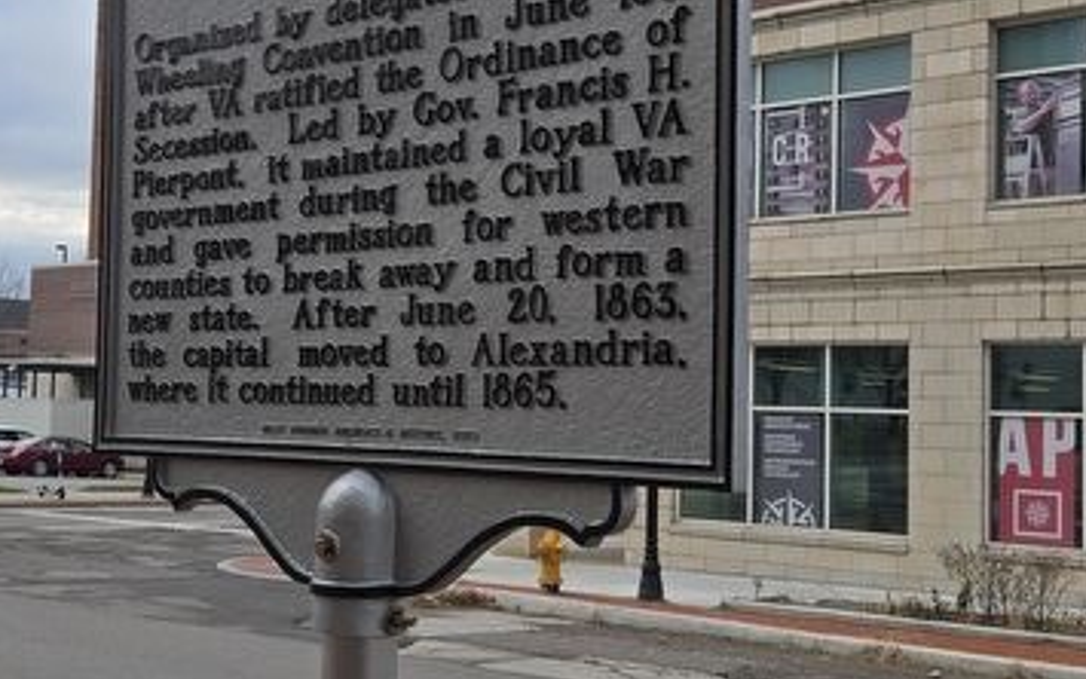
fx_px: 1628
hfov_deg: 36.9
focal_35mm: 55
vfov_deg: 23.6
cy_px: 312
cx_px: 499
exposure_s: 1/740
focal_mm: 5.4
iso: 25
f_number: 1.8
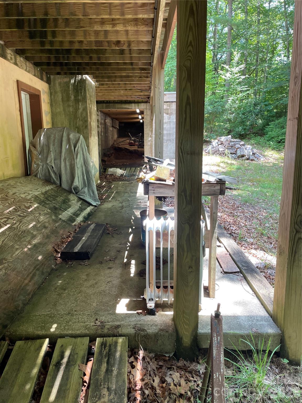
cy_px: 202
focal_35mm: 26
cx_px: 151
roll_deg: +0.5
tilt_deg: -10.8
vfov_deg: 67.3
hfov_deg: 53.1
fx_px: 302
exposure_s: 1/121
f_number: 1.6
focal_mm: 4.2
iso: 64
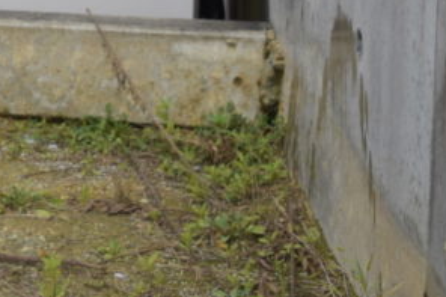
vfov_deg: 10.3
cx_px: -208
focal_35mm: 130
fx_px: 1606
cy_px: -130
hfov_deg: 14.8
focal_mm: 25
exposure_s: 1/640
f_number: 4
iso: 100
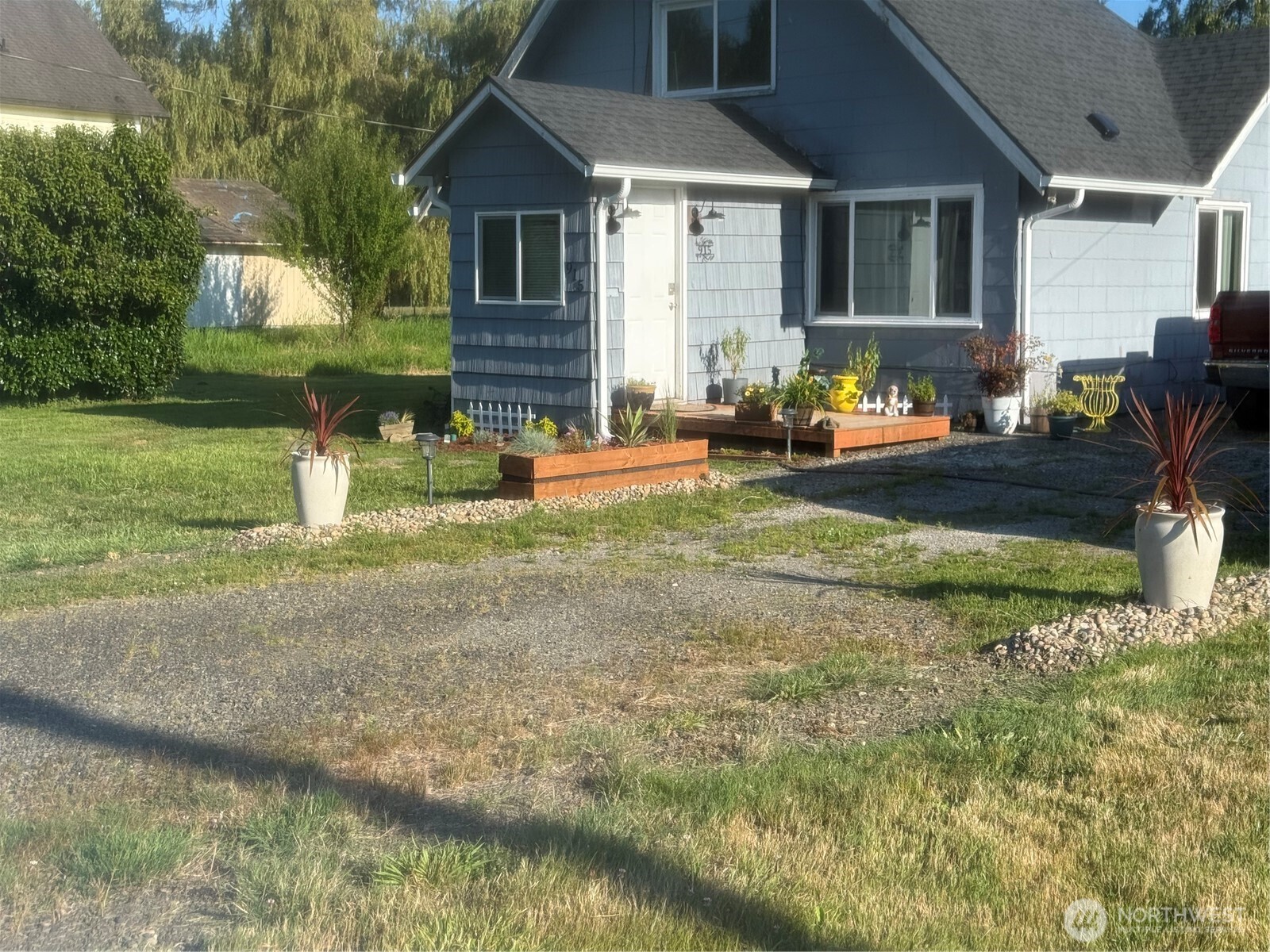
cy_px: 476
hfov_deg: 39.7
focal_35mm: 48
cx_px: 635
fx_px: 1761
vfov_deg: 30.3
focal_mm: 6.76
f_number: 1.78
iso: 64
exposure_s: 1/3226
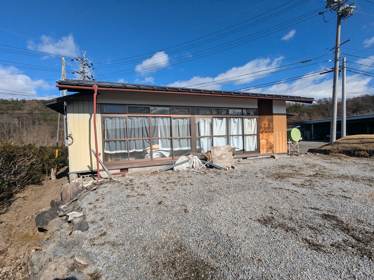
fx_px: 173
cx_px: 187
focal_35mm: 16
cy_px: 140
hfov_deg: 94.5
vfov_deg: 78.1
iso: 49
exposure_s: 1/3205
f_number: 2.2
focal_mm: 2.35
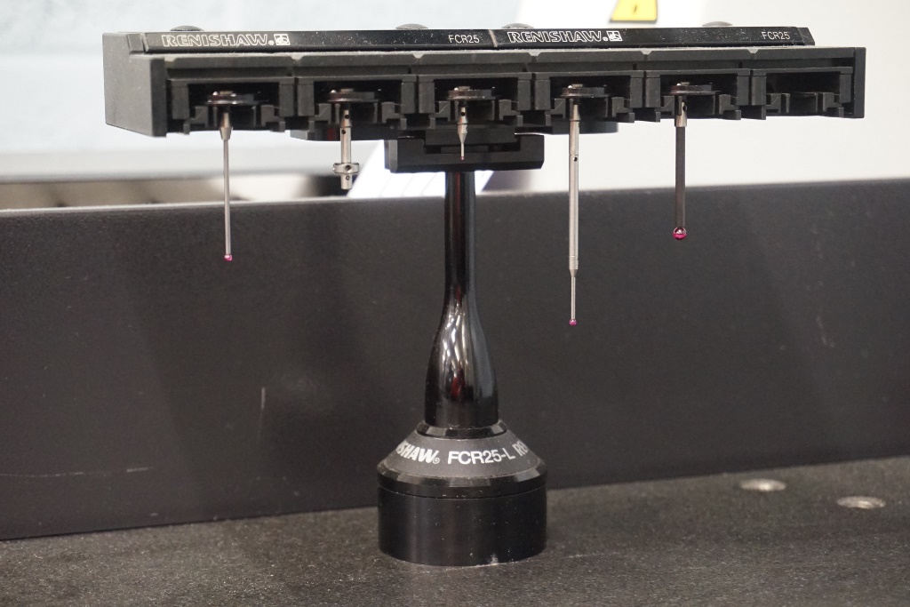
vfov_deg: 18.2
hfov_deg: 27.0
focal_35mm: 75
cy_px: 304
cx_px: 455
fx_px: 1896
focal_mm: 50
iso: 3200
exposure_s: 1/40
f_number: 5.6
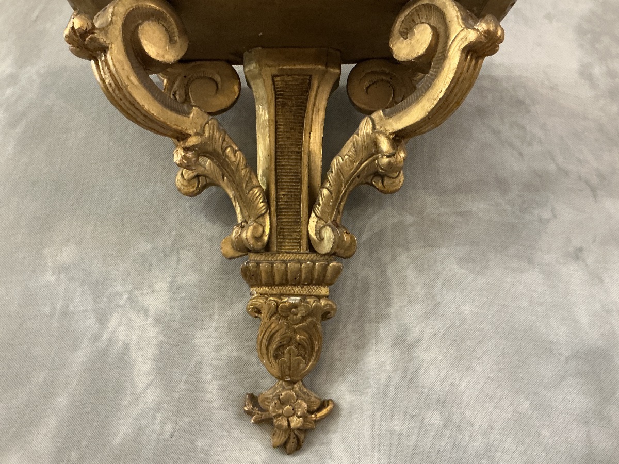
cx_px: 310
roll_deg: -0.6
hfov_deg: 63.4
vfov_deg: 49.7
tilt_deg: +12.8
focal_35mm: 28
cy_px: 232
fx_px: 501
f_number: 1.8
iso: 320
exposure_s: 1/33
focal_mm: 3
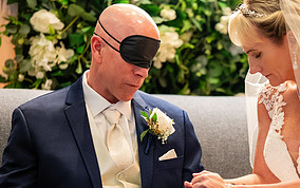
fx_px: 1473
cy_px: 128
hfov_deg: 11.6
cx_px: 214
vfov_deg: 7.3
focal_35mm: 180
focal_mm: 85
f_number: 1.4
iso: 3200
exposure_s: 1/200
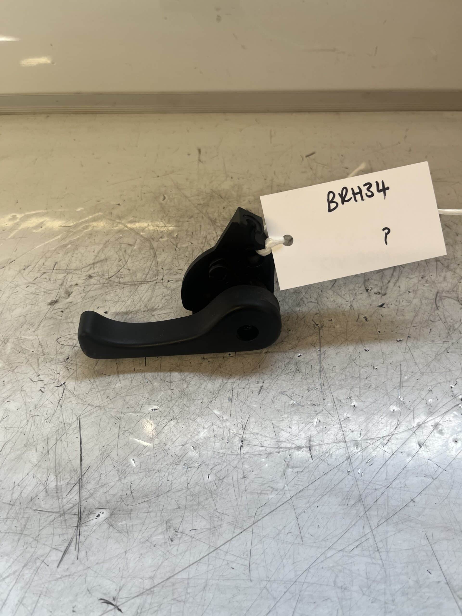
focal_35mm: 26
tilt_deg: -48.8
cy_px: 308
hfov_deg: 53.1
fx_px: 463
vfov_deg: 67.3
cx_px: 231
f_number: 1.6
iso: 64
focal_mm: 5.1
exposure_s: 1/121
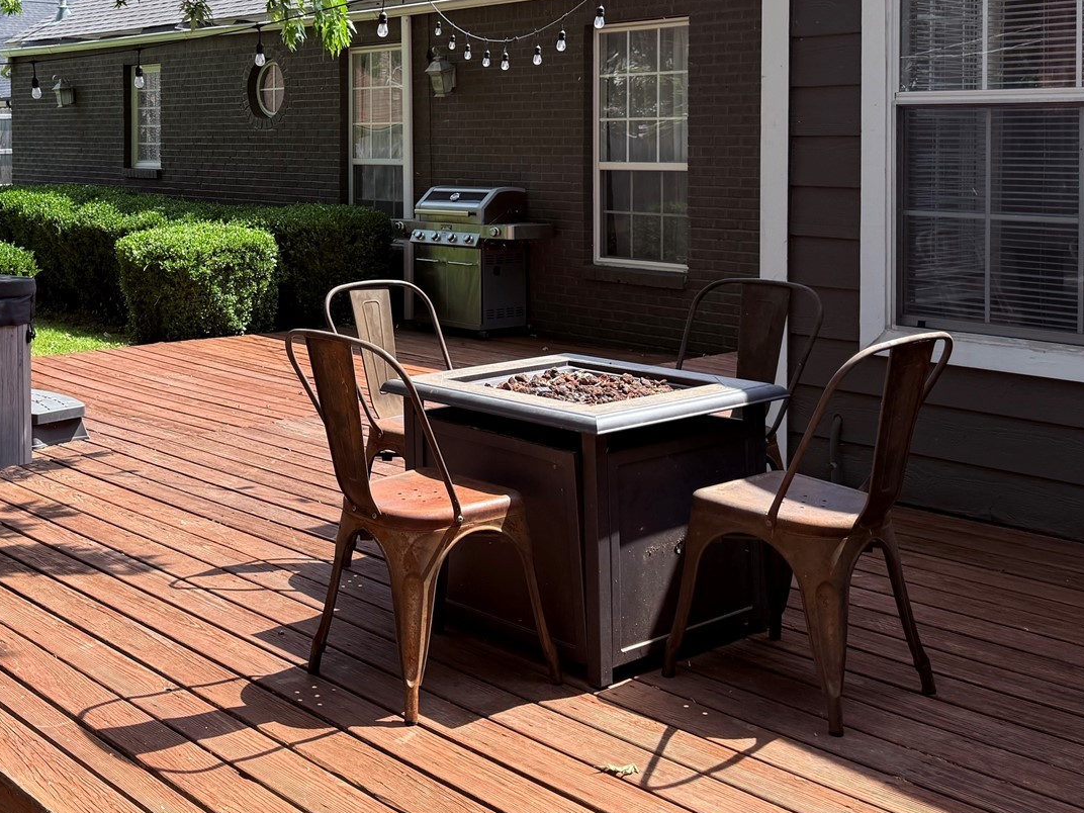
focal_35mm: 43
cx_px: 255
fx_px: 1347
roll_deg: +0.2
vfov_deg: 32.7
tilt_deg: -0.8
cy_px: 172
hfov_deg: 42.3
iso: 100
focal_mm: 6.76
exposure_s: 1/1901
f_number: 1.78
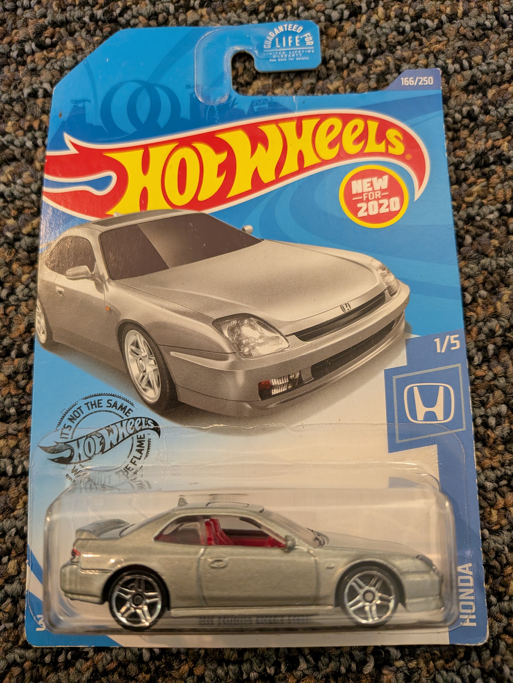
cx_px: 256
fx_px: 474
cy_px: 342
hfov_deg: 56.8
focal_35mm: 24
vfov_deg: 71.6
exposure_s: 1/40
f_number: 1.7
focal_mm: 4.53
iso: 560
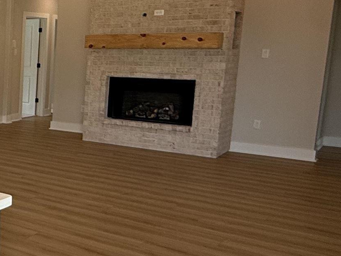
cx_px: -113
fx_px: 512
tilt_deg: -8.1
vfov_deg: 28.0
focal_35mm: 52
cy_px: 123
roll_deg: -0.3
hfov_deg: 29.1
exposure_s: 1/120
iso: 64
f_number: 2.2
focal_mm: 2.22
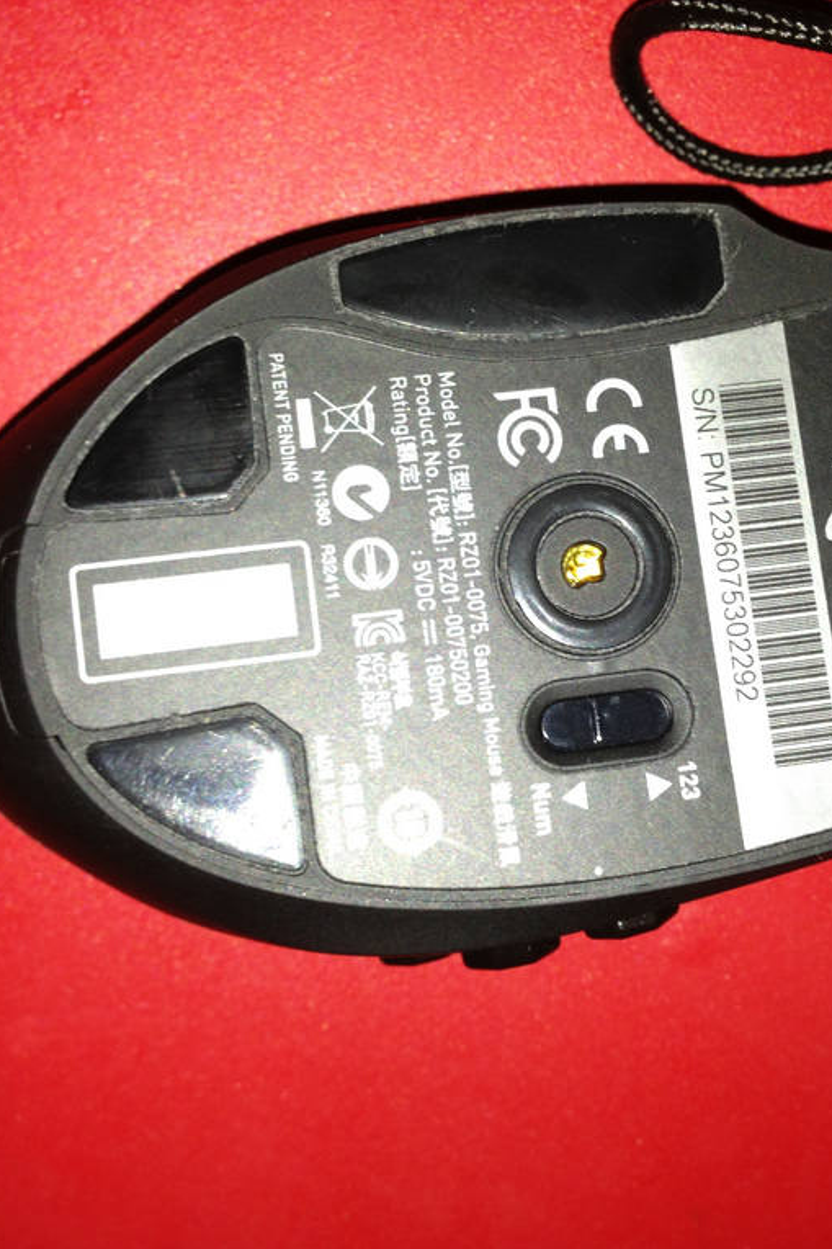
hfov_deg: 29.1
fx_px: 1595
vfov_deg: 42.8
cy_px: 626
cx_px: 515
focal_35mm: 46
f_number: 2.4
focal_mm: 4.13
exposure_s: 1/28
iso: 50
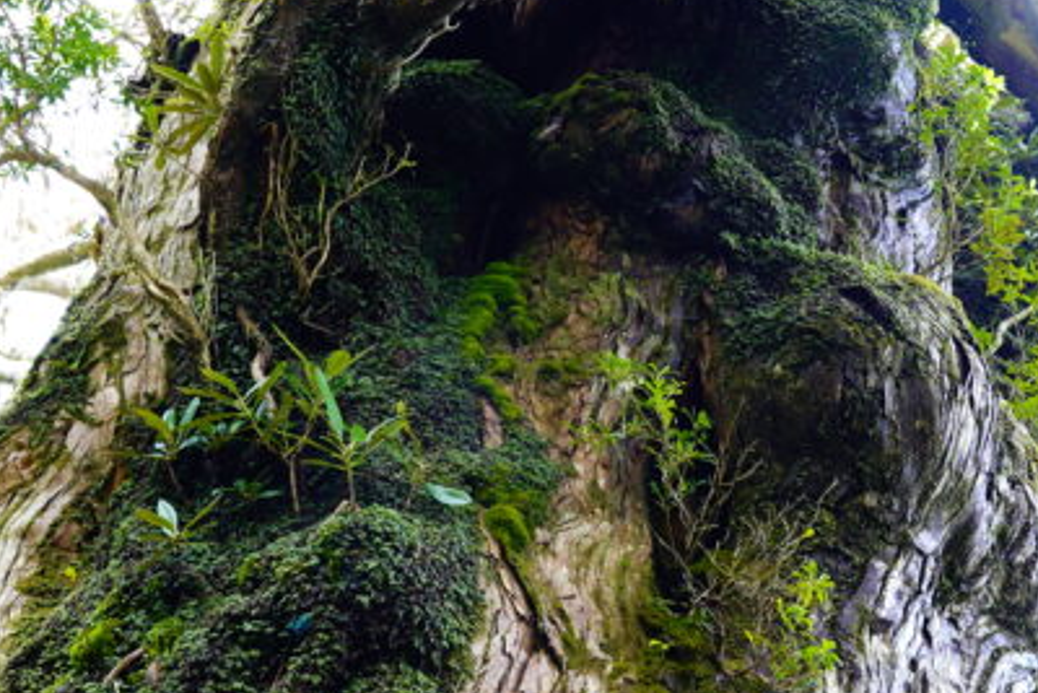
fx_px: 1846
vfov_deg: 21.2
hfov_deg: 31.3
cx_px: 651
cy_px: 227
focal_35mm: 64
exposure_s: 1/25
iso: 80
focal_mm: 25
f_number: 4
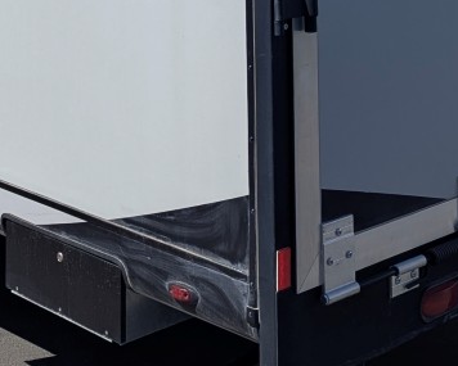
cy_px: -232
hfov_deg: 20.7
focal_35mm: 92
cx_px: 125
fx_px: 1247
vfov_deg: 15.1
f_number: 1.85
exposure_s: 1/2899
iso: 42
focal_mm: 6.81
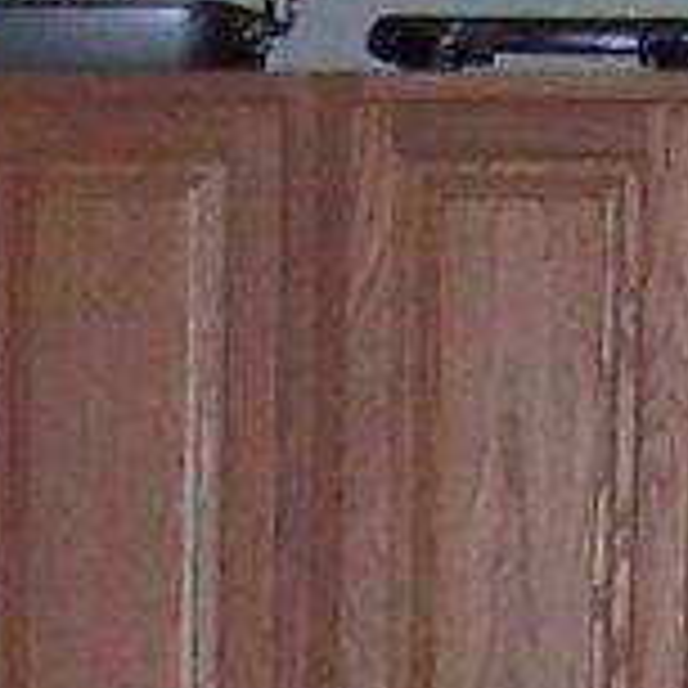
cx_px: -283
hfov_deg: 6.3
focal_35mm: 275
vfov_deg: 6.1
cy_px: 1749
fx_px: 6184
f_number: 2.8
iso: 140
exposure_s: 1/60
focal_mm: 5.5
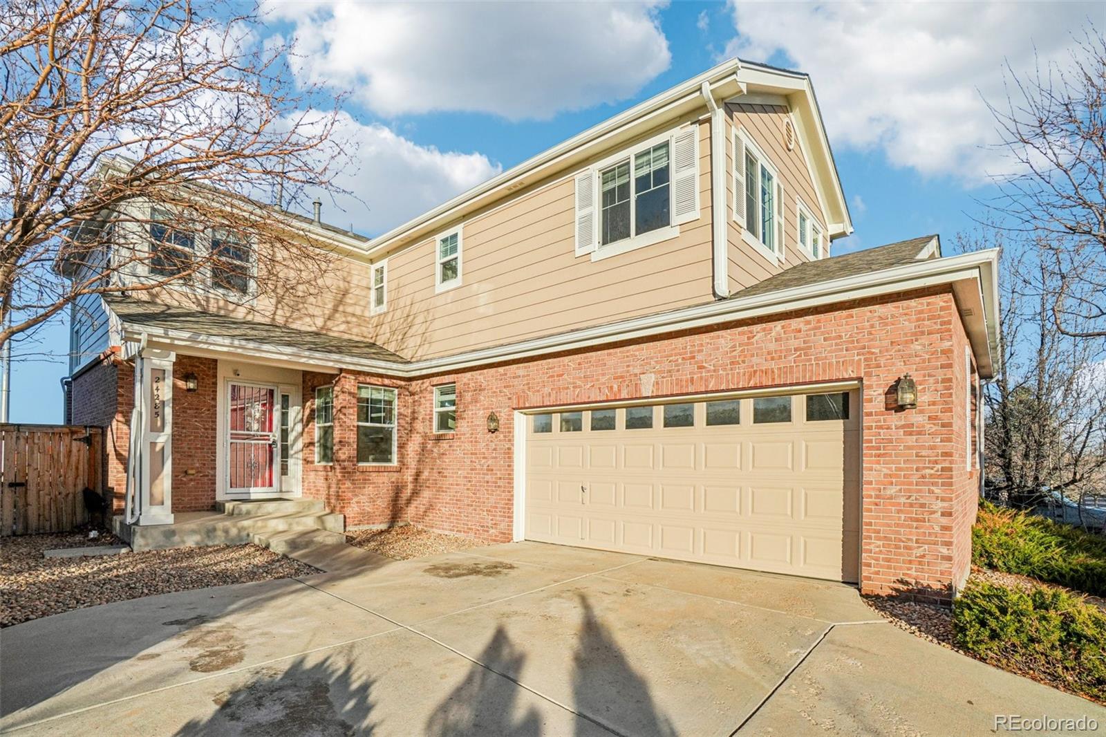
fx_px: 461
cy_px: 368
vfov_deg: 77.3
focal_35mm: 15
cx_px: 553
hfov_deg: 100.4
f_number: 8
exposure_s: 1/1250
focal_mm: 10
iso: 400
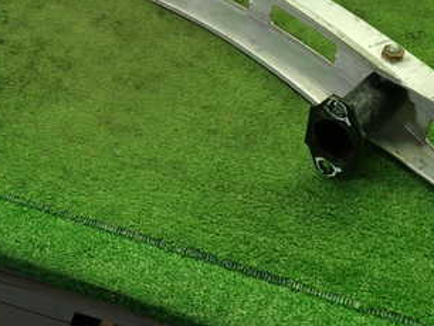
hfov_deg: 38.6
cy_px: 68
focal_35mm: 49
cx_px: 159
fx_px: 615
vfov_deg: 29.1
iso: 200
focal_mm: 4.5
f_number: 2
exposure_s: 1/60
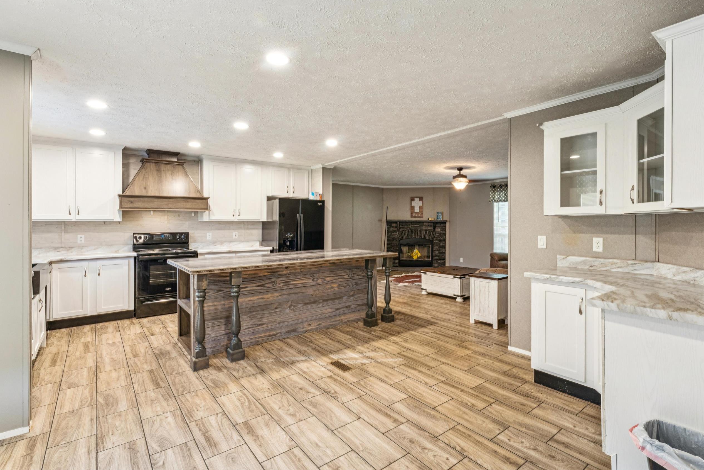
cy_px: 219
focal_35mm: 17
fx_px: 332
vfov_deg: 70.4
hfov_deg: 93.1
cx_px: 378
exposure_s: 1/2
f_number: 13
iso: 400
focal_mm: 14
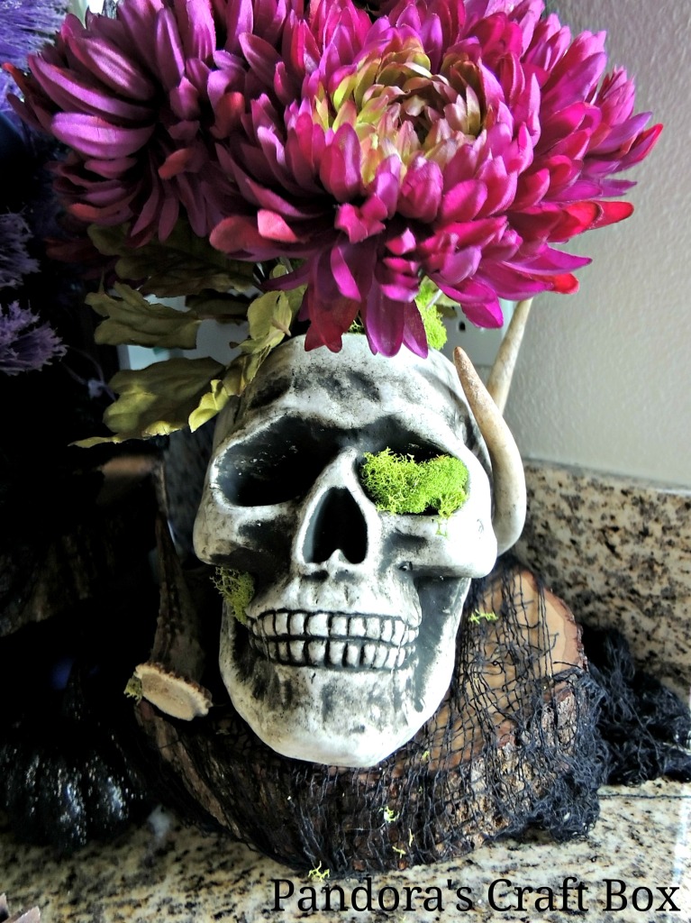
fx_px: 746
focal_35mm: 28
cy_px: 462
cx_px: 346
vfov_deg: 63.5
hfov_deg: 49.7
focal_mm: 4.9
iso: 800
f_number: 3.1
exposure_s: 1/20
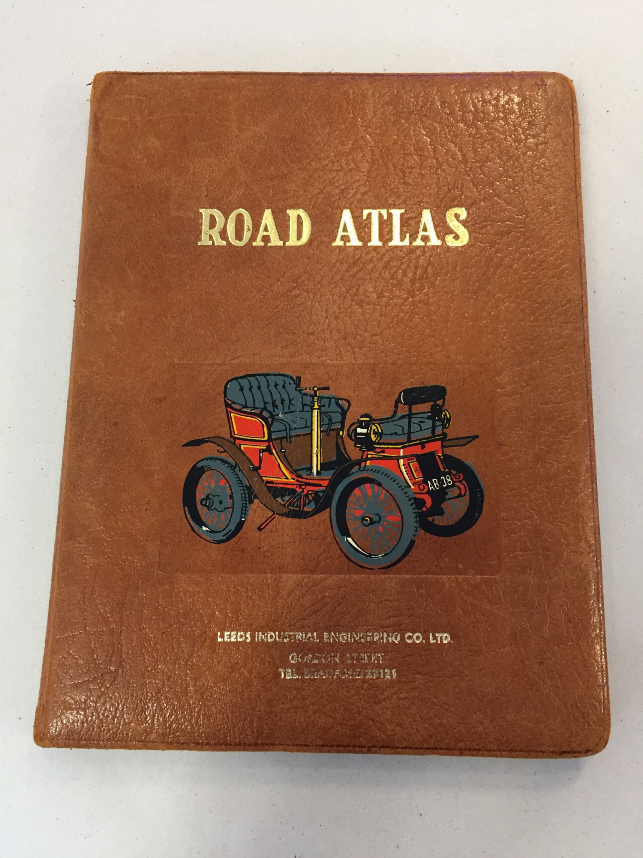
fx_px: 718
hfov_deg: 48.2
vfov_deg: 61.7
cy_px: 429
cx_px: 322
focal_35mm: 29
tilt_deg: -79.0
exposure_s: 1/33
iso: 160
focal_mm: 4.15
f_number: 2.2
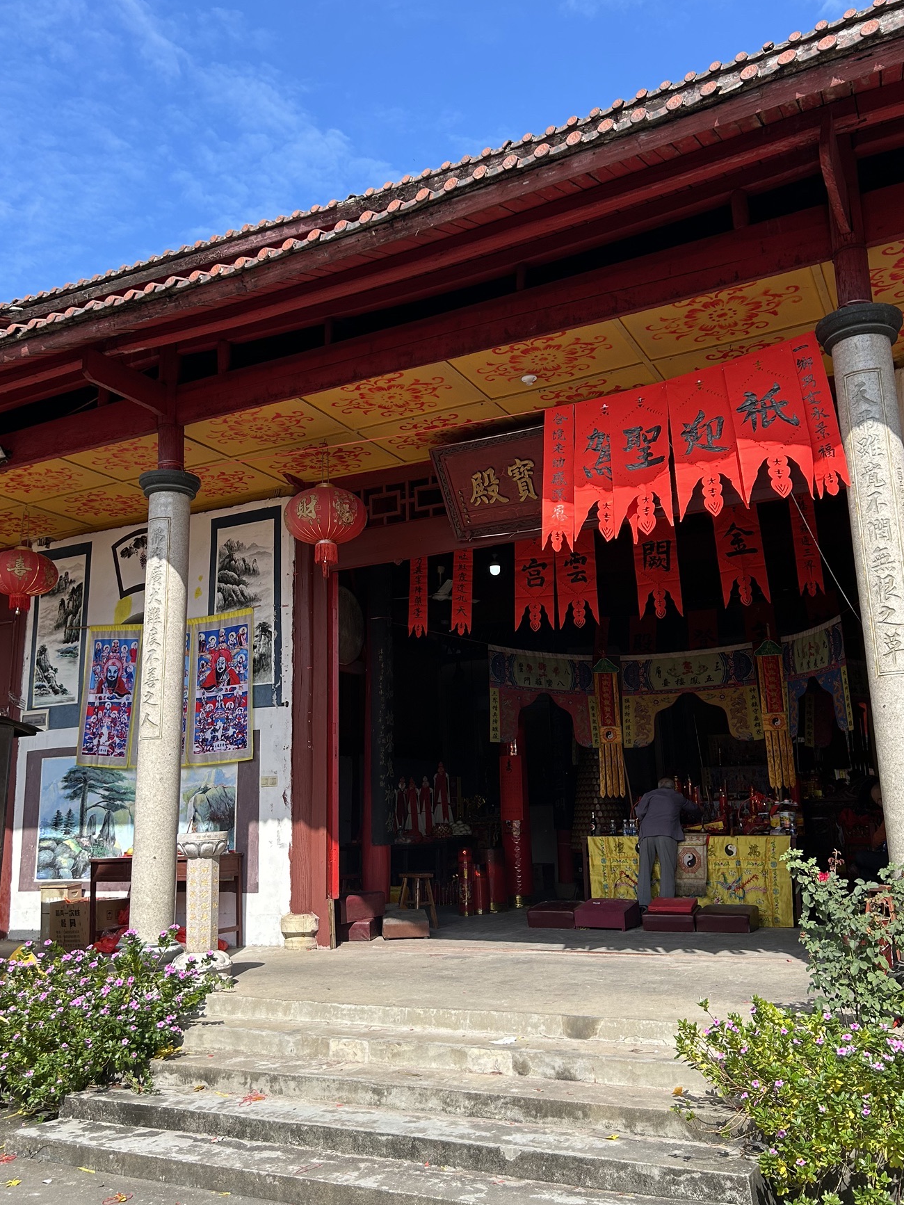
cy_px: 602
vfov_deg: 60.0
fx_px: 1044
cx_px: 451
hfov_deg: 46.8
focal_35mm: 30
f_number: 1.5
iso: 50
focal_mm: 5.7
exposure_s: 1/2695
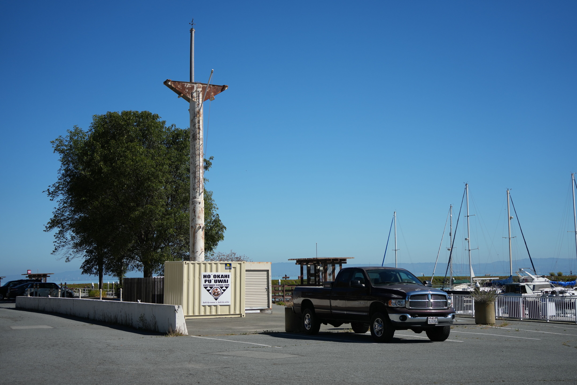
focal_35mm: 50
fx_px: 801
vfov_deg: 27.0
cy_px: 192
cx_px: 288
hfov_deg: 39.6
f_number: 4.5
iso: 320
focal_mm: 50
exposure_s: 1/3200
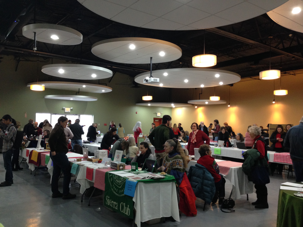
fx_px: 289
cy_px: 114
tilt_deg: +1.4
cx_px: 152
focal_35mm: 33
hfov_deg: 55.4
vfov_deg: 42.9
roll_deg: -1.8
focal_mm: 4.12
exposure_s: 1/20
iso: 160
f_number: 2.4
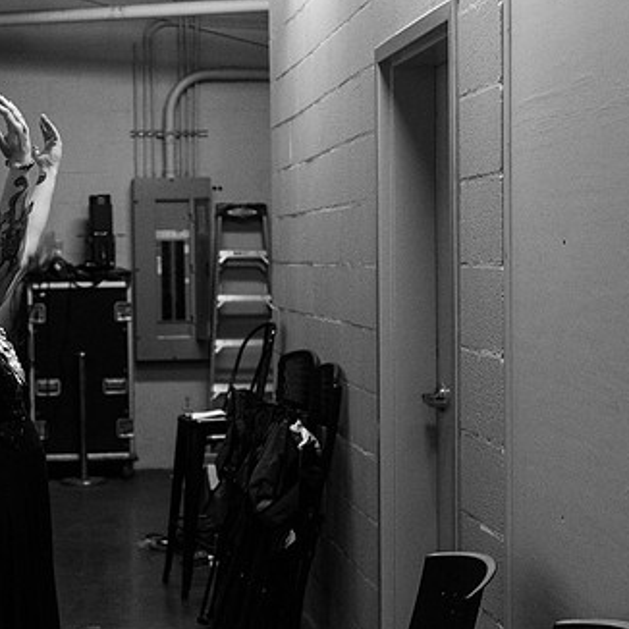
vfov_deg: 21.1
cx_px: 137
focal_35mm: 82
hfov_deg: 20.9
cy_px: 362
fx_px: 1686
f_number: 3.5
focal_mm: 48
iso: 2500
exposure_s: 1/500
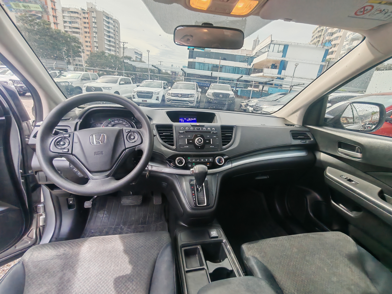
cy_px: 147
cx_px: 196
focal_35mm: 16
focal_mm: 1.96
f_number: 2.2
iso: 64
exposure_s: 1/100
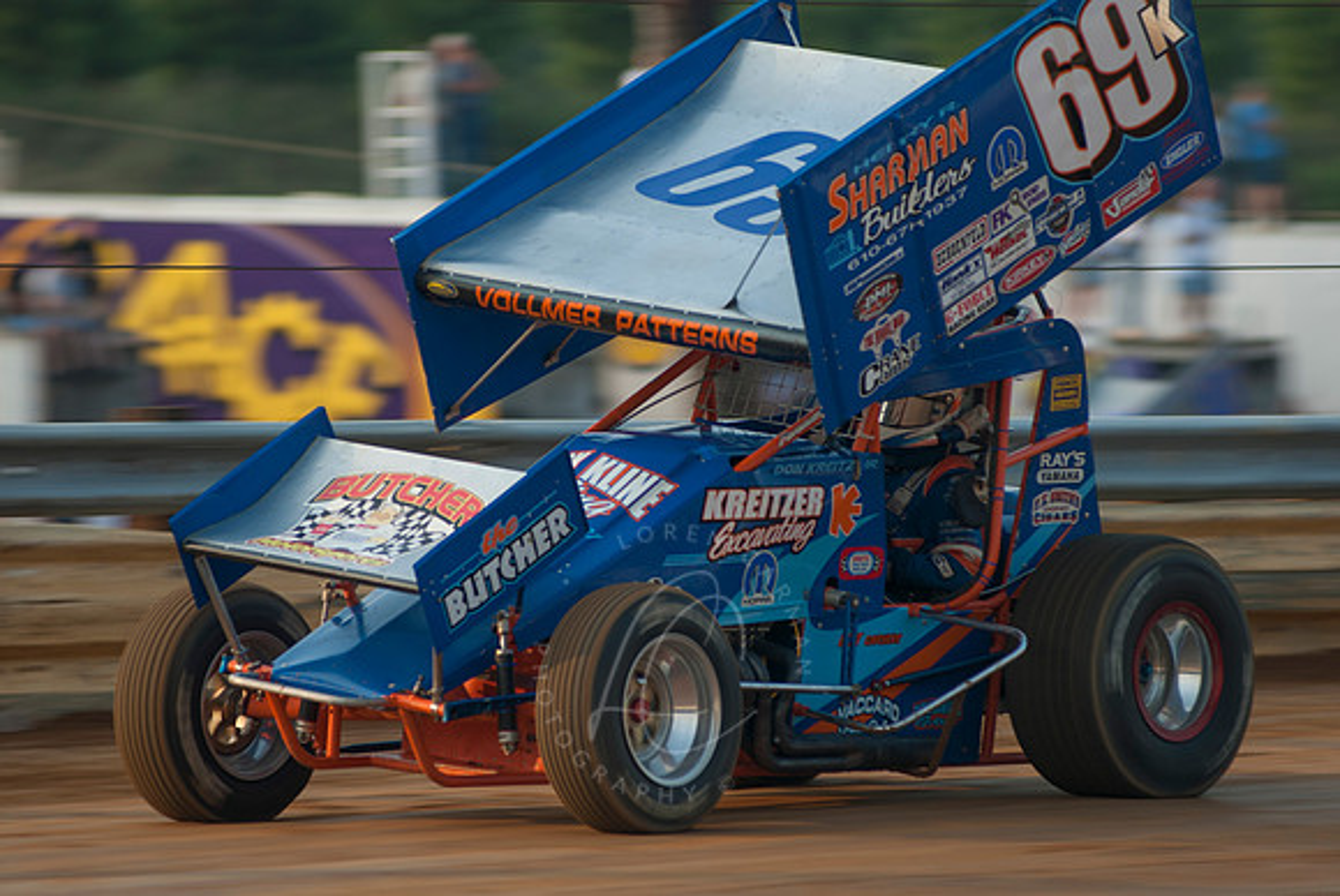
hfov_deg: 6.9
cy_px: 448
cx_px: 670
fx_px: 11178
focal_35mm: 300
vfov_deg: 4.6
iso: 100
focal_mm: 200
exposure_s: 1/400
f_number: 3.5
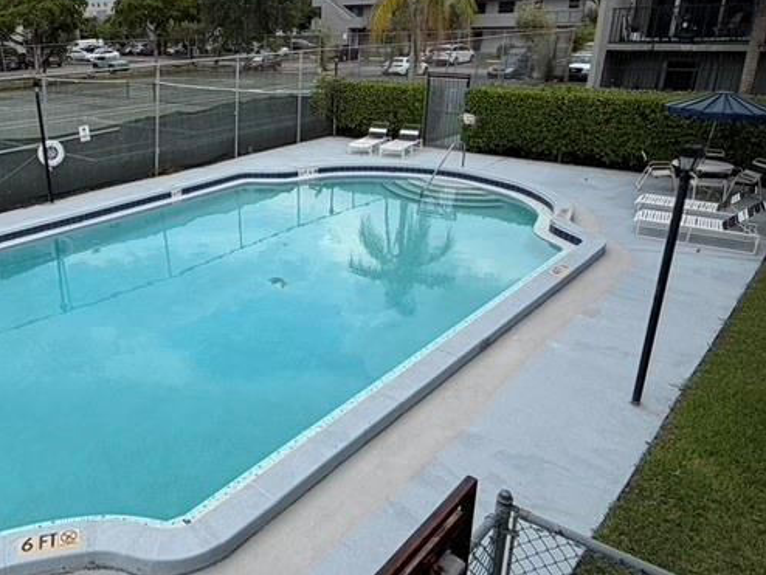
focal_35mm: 29
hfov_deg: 59.3
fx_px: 642
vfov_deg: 48.2
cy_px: 253
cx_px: 222
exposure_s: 1/770
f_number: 2.2
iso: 40
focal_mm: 2.22
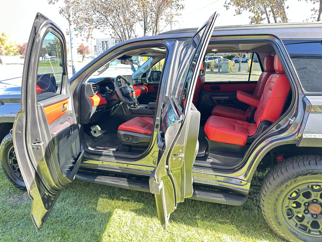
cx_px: 161
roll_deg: +1.4
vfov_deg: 56.8
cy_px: 121
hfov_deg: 71.6
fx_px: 223
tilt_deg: -14.3
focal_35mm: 24
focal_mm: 6.86
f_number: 1.78
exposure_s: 1/121
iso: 125
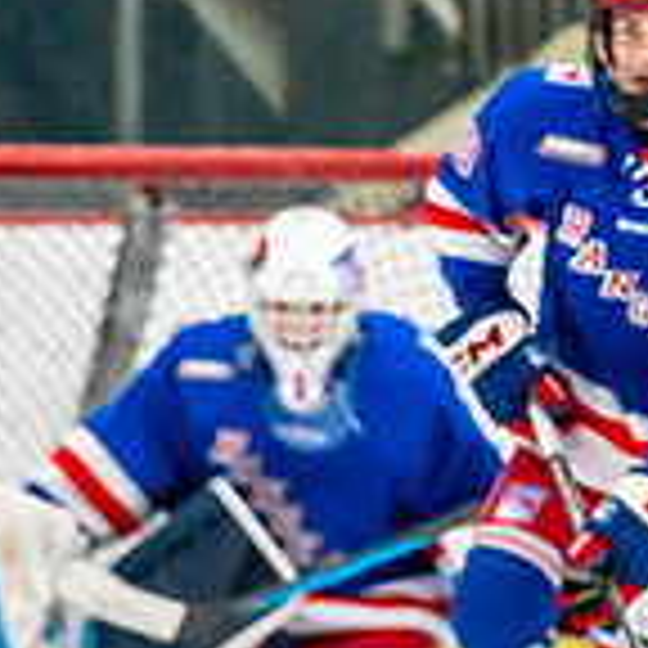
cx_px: -171
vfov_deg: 2.4
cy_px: 846
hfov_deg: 2.4
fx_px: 15588
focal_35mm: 736
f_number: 2.8
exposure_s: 1/1250
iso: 3200
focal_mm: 186
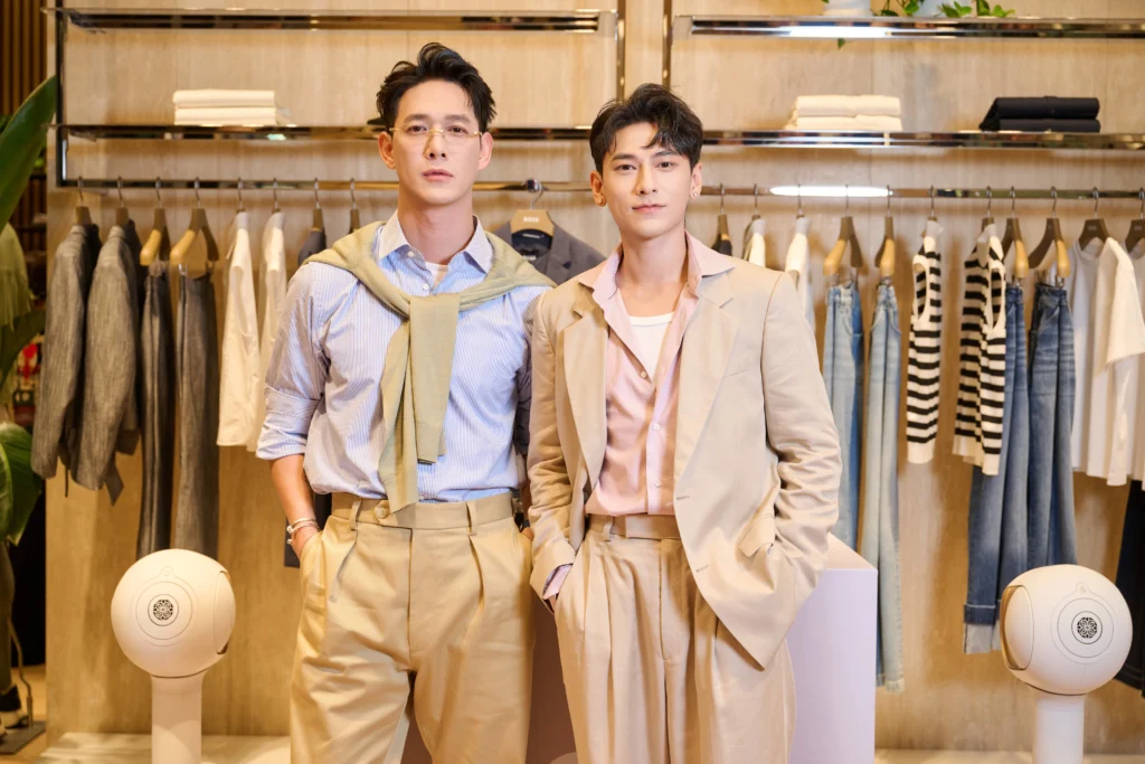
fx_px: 1622
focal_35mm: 51
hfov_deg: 38.9
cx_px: 572
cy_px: 382
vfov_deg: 26.5
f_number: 4
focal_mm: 51
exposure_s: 1/200
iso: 200
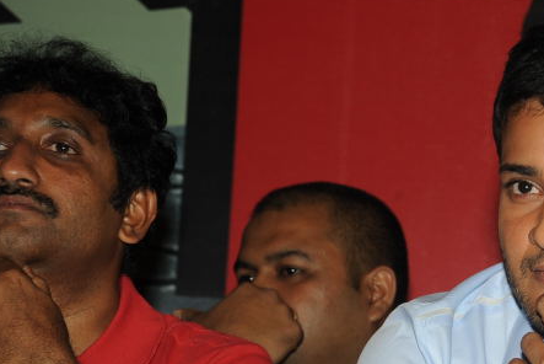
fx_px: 4188
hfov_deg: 7.4
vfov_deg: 5.0
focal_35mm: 277
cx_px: 562
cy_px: 373
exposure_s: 1/125
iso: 320
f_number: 9
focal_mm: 120
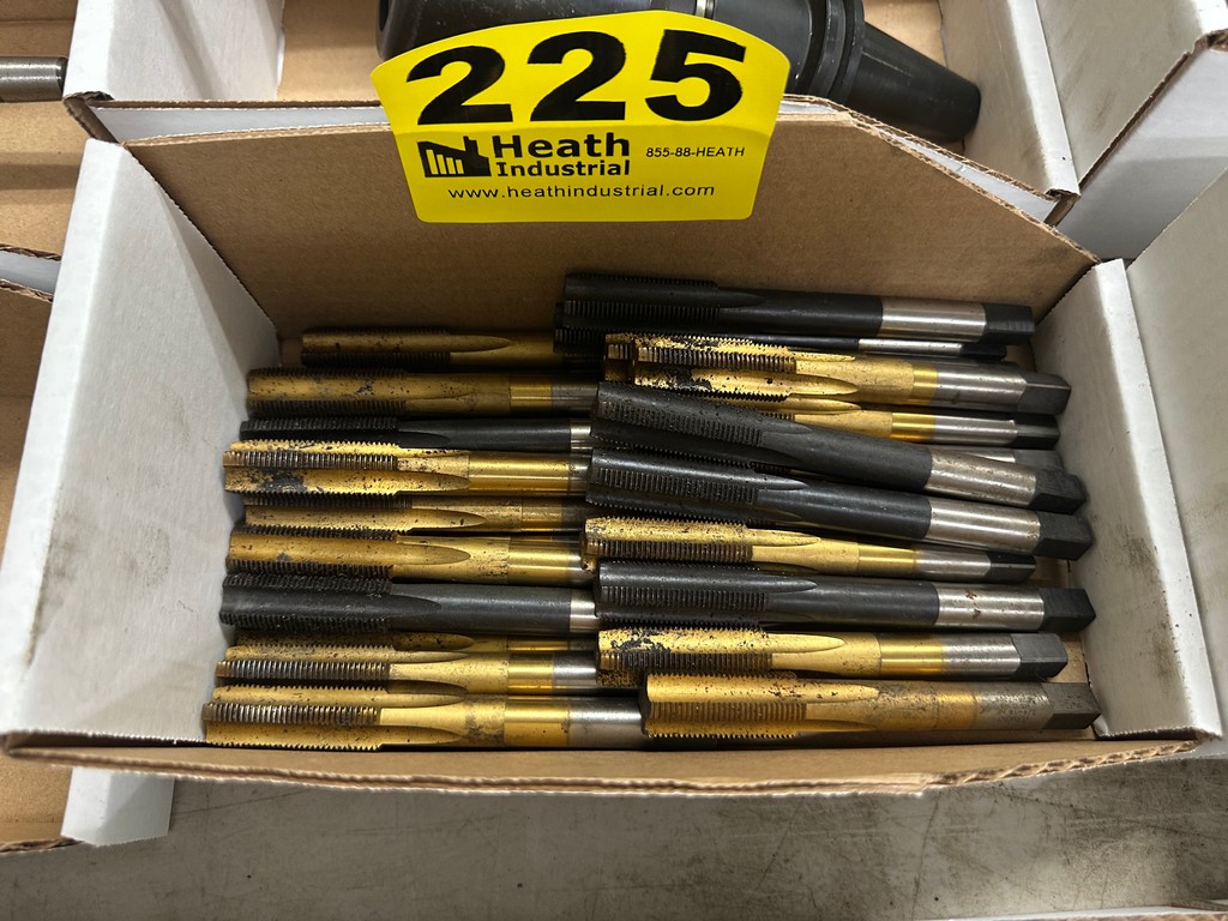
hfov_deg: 71.6
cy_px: 460
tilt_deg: -71.2
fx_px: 851
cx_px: 614
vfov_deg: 56.8
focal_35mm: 24
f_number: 1.78
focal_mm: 6.86
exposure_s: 1/53
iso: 200
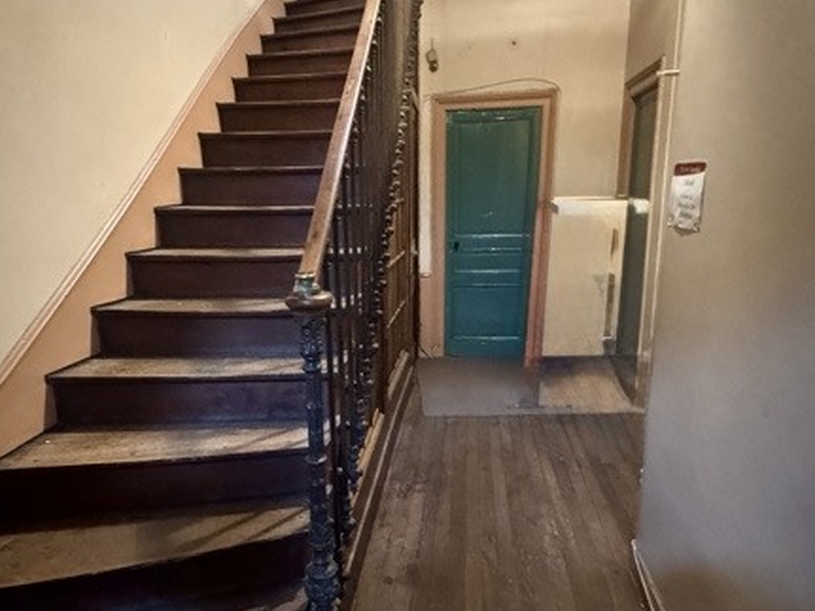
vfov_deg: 52.9
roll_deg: +1.8
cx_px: 350
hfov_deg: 67.0
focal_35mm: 26
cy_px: 339
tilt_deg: -14.0
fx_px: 612
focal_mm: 2.22
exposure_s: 1/25
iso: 1600
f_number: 2.2
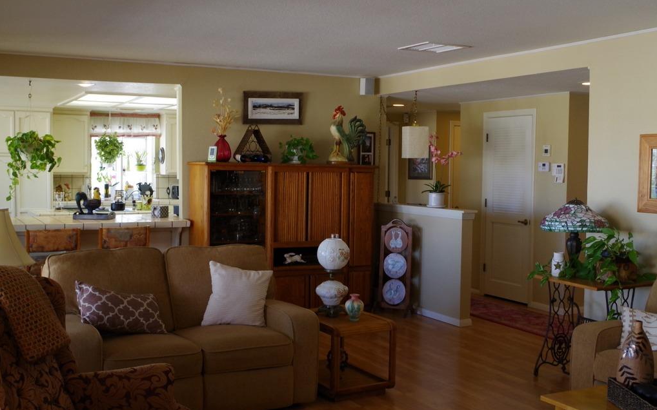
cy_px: 205
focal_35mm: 40
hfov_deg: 49.3
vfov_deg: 32.0
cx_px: 329
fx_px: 716
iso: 800
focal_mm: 26.25
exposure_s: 1/50
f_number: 5.6
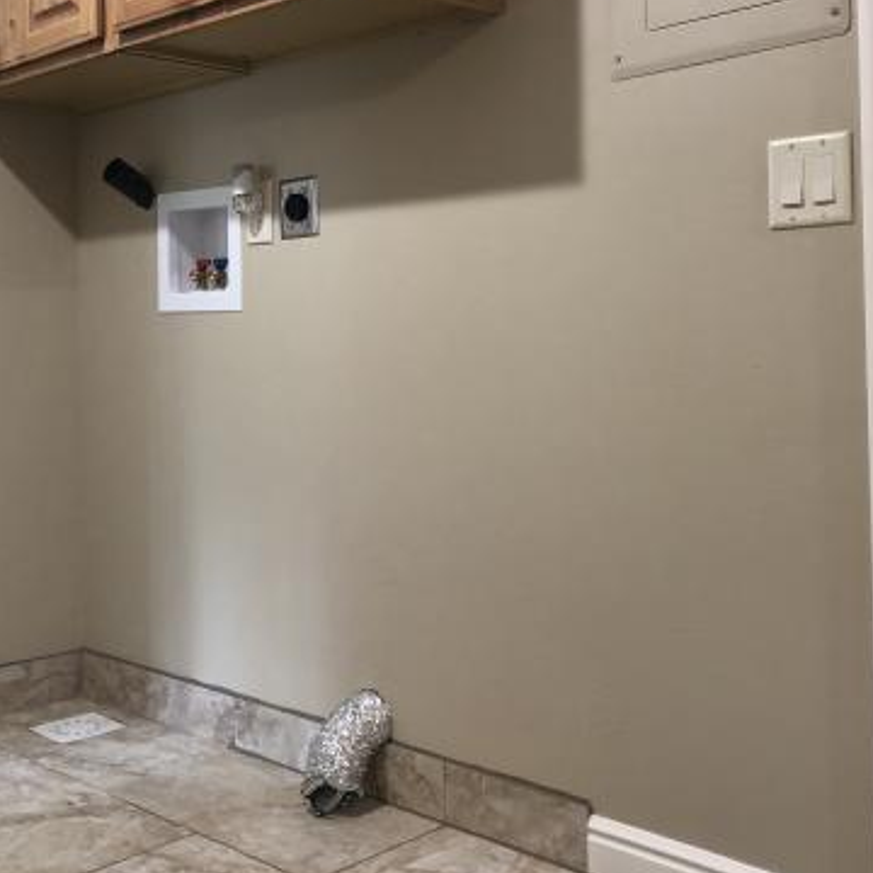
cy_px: 310
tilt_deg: +1.1
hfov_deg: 38.3
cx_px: 495
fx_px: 1255
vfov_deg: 38.0
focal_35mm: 44
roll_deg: +2.0
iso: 40
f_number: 1.8
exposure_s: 1/17
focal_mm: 4
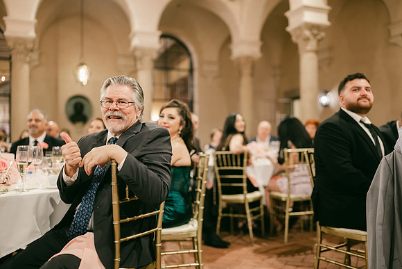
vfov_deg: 36.9
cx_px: 201
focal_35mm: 36
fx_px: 402
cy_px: 134
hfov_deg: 53.1
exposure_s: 1/125
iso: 2000
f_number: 1.4
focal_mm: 35
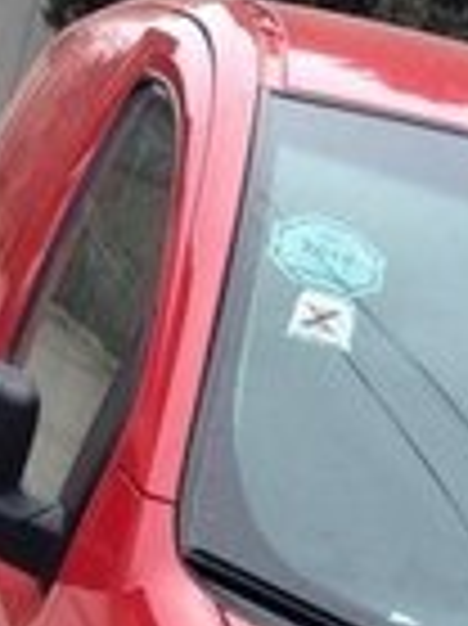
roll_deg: -17.0
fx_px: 2130
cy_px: 784
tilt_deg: -13.9
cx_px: 0
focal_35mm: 118
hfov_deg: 12.4
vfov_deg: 16.0
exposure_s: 1/120
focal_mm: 4.12
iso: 64
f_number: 2.4
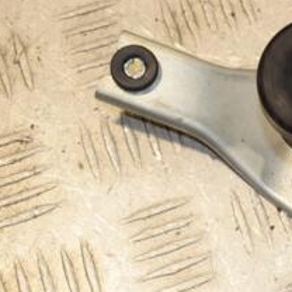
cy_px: 25
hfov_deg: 10.3
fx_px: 1577
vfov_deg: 10.5
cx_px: 416
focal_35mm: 165
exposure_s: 1/200
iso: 800
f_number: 9
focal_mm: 45
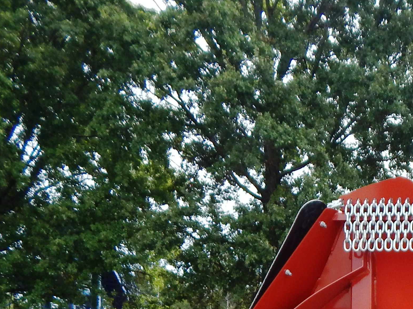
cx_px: 447
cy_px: 437
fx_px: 776
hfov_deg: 27.4
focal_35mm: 65
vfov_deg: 20.1
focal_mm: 4
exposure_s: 1/640
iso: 125
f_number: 3
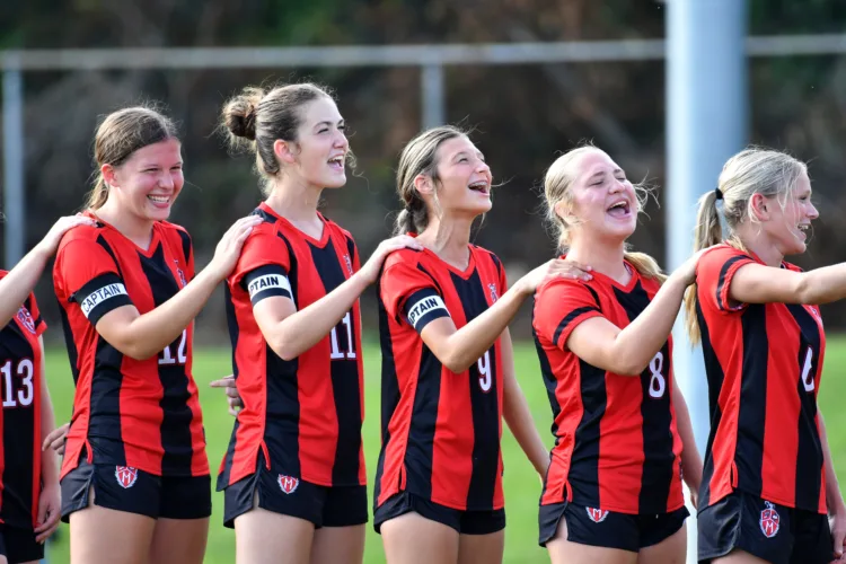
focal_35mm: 750
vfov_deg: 1.8
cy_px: 282
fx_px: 17624
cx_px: 423
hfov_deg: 2.7
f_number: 5.6
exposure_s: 1/640
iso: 800
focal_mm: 500
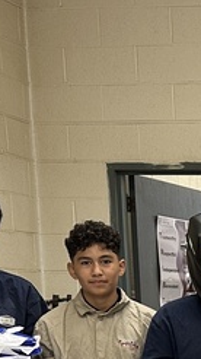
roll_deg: +0.1
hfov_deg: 9.7
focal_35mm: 109
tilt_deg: -7.7
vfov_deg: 18.5
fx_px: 1035
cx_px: 497
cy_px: 439
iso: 160
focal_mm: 6.86
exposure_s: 1/60
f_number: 1.78
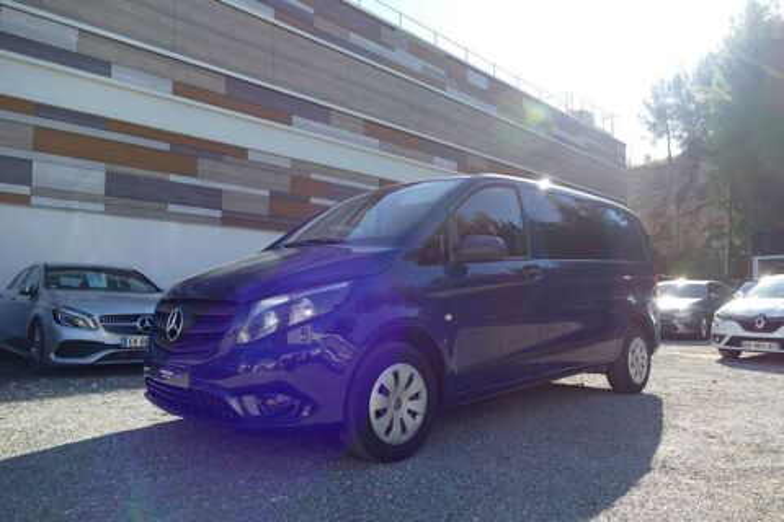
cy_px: 261
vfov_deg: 51.3
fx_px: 544
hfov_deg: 71.5
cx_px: 392
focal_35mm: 25
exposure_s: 1/800
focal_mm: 9.12
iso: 125
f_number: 2.8
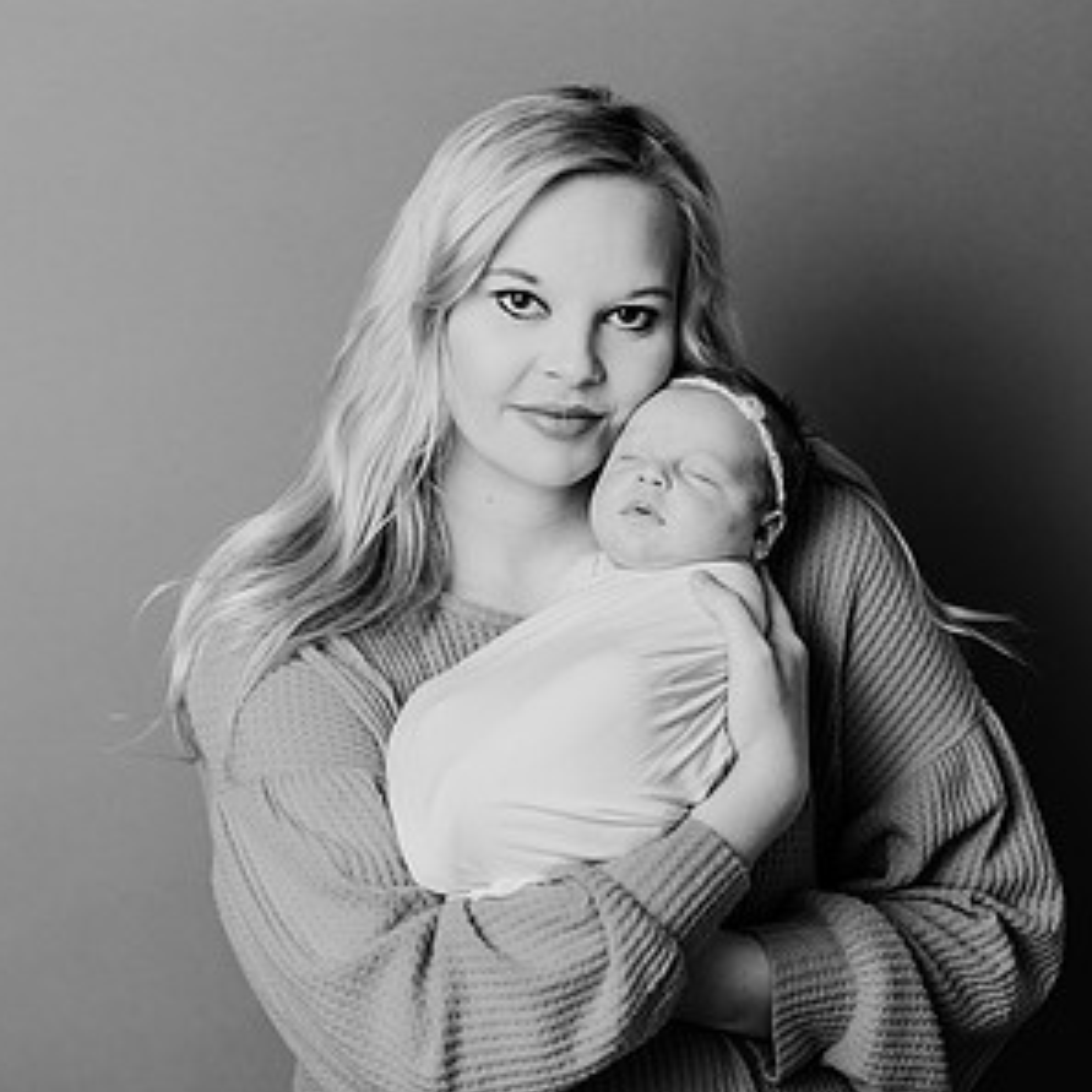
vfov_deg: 20.9
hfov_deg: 20.8
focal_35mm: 83
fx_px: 2962
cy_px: 480
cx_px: 338
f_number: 2.8
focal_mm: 50
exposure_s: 1/160
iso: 100
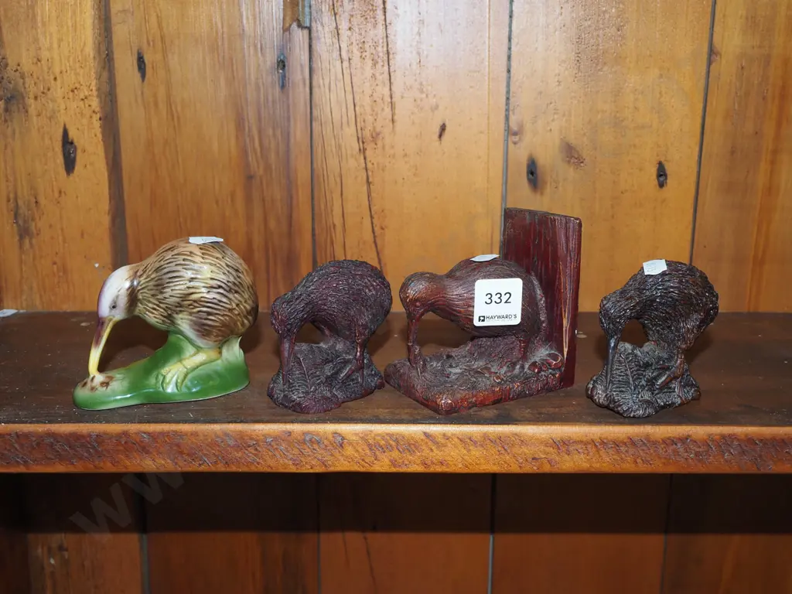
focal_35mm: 36
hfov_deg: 51.4
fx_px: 824
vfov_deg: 39.7
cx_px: 396
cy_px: 297
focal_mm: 18
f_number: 5.6
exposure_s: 1/60
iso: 1000
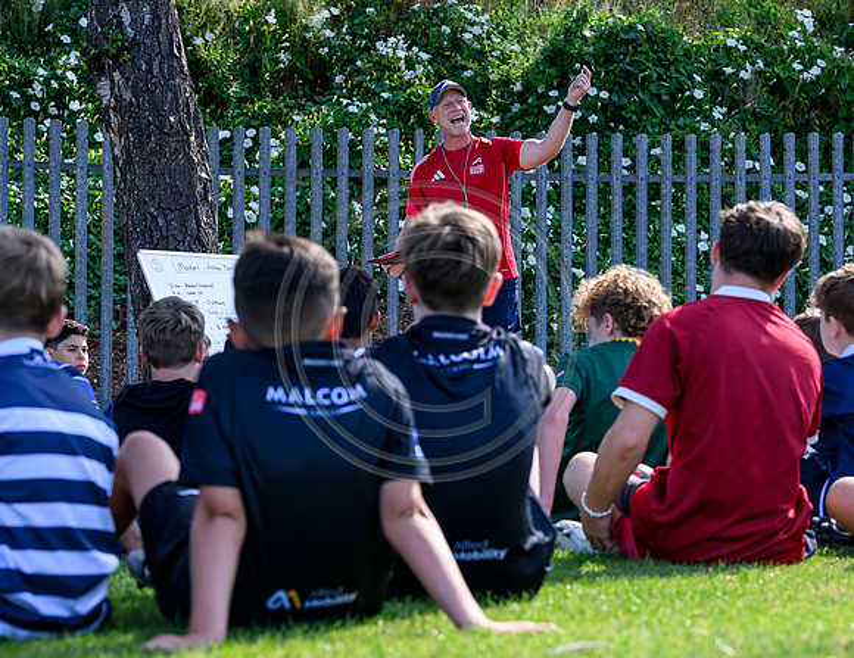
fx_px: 2640
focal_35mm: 106
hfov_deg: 18.4
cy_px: 311
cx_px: 437
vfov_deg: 14.2
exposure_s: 1/640
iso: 500
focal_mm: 82
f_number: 5.6
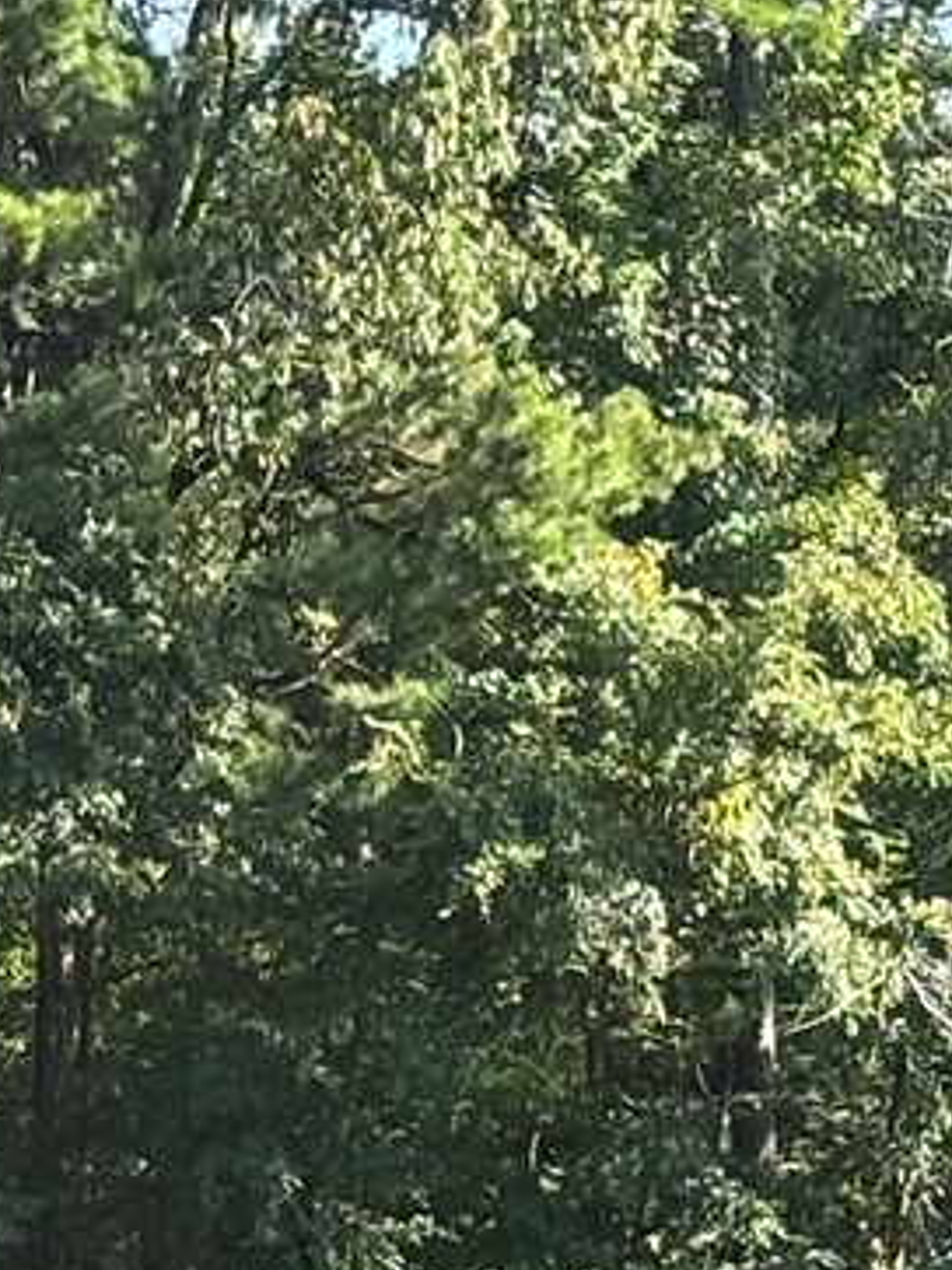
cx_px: -892
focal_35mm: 275
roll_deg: -0.7
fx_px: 10090
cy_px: 1399
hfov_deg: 5.3
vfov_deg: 7.2
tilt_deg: +0.4
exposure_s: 1/458
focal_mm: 5.96
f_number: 1.6
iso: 32
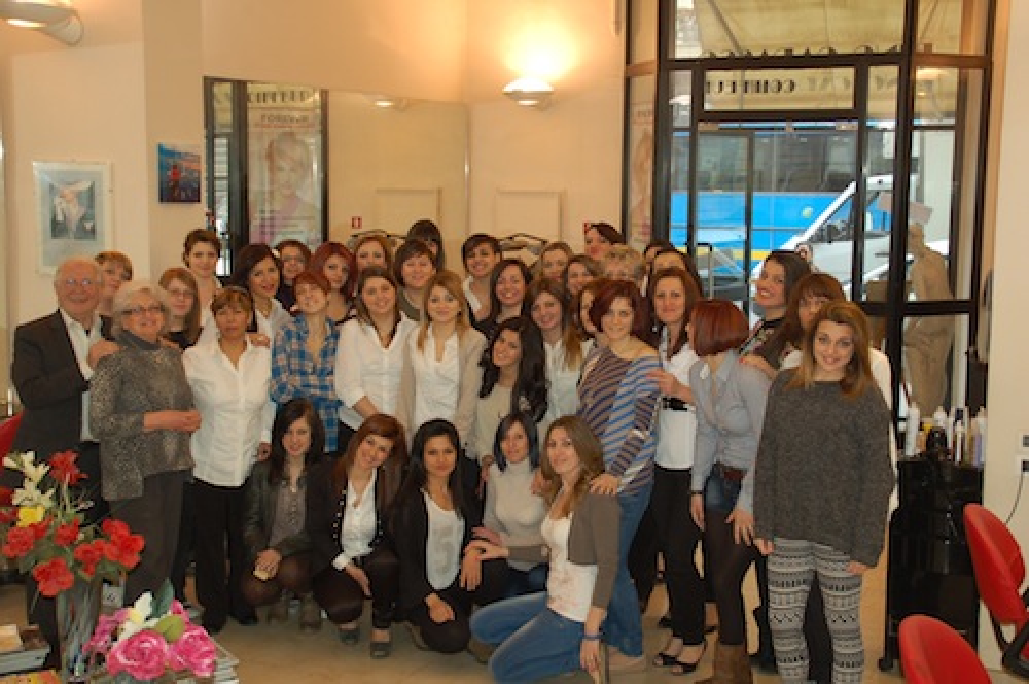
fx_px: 1370
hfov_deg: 41.2
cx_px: 514
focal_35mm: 48
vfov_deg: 28.0
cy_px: 342
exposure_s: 1/60
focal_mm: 32
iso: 400
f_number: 4.2
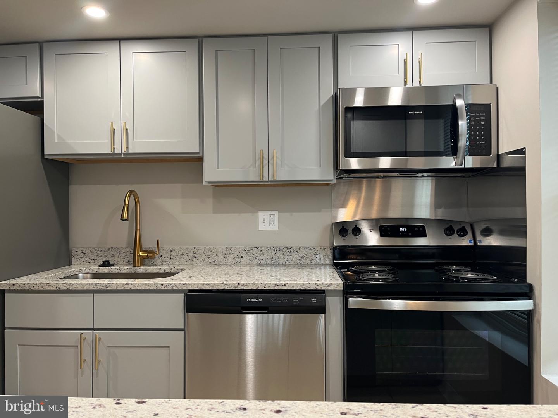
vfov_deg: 53.1
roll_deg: +0.2
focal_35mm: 26
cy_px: 209
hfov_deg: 67.3
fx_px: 419
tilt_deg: +0.7
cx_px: 279
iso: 80
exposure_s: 1/60
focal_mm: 5.1
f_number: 1.6
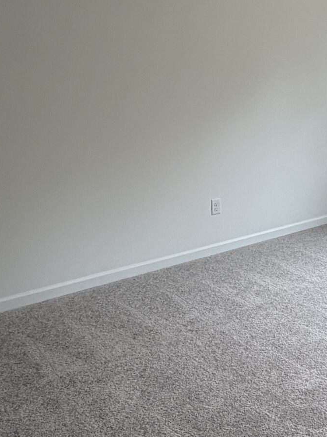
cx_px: 391
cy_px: 100
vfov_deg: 38.5
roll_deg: +1.3
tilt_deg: -4.6
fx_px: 605
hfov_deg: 26.8
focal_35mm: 48
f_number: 2.2
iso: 100
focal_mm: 2.22
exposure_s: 1/120
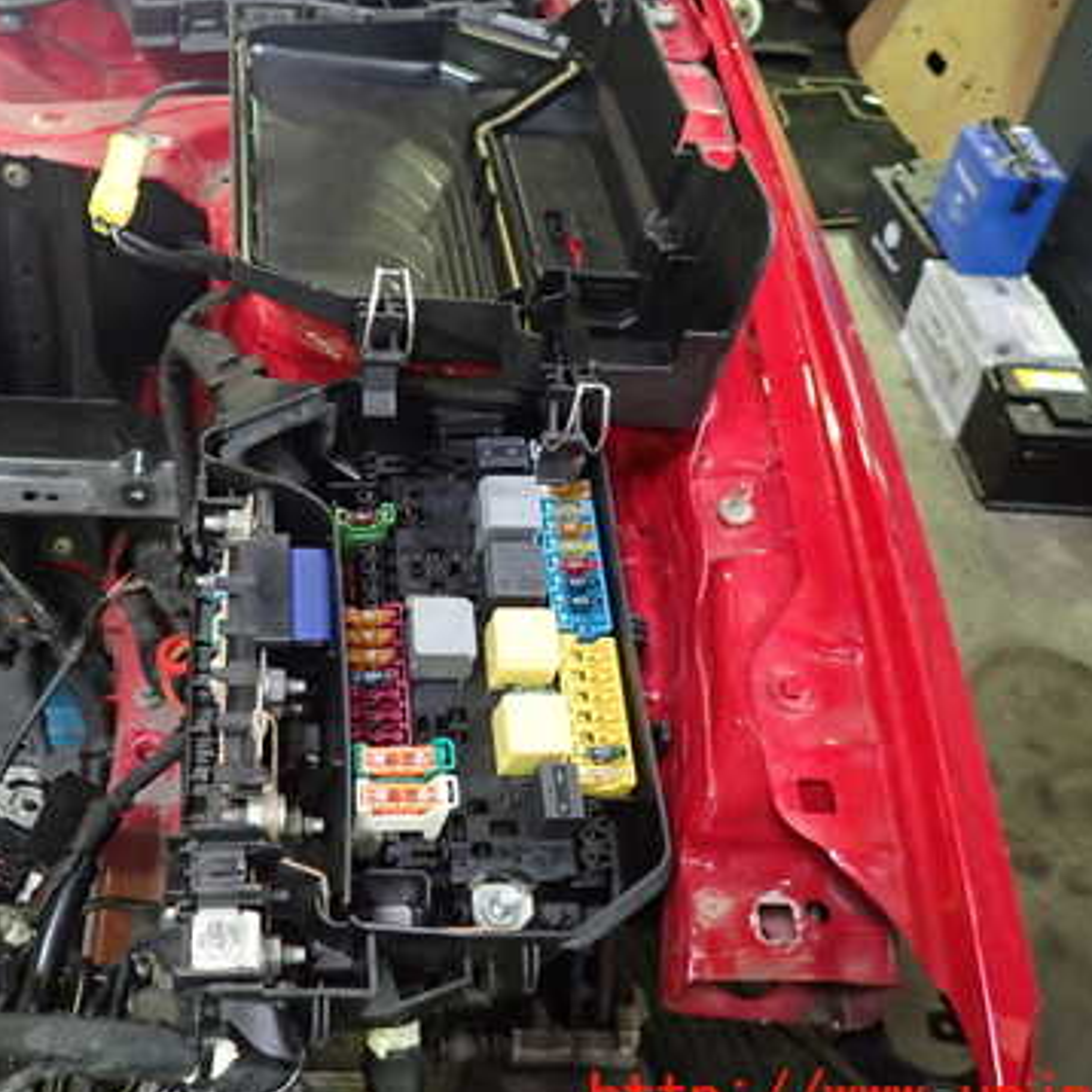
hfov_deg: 44.3
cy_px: 454
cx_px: 363
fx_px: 1321
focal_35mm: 37
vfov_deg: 44.8
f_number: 2
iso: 500
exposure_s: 1/30
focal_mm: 4.5
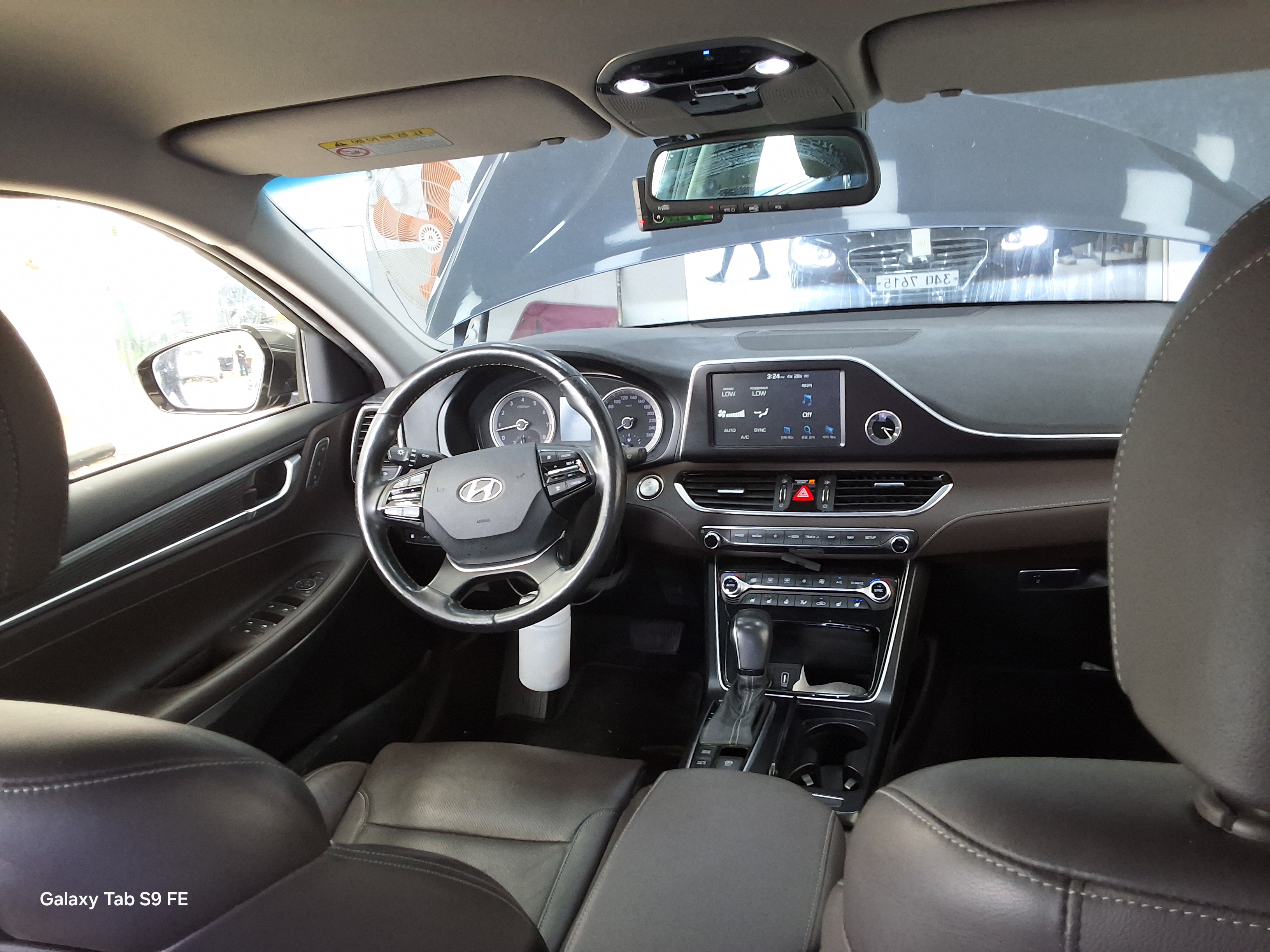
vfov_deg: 49.7
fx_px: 1027
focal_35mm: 28
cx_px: 635
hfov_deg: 63.4
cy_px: 476
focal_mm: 2.91
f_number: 1.9
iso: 125
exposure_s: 1/40
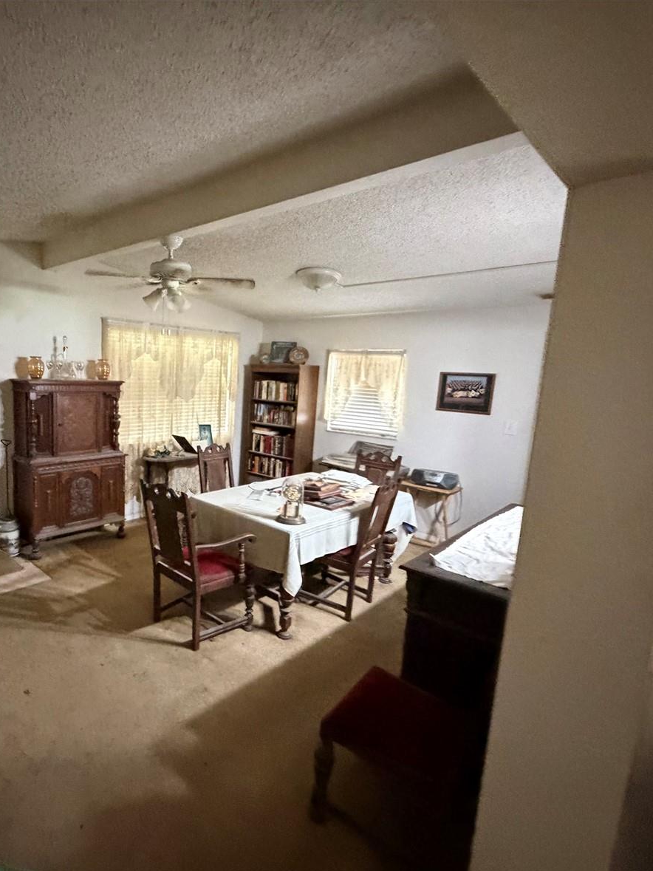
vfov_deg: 84.7
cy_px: 443
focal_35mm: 19
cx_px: 192
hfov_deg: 65.9
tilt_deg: -8.0
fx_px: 478
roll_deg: -2.5
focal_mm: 2.22
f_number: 2.2
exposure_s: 1/47
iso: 1250
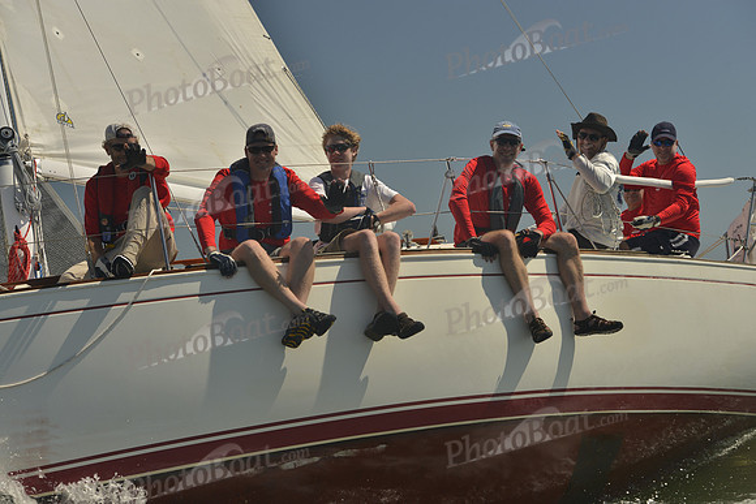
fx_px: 1470
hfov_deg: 28.8
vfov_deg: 19.5
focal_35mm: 70
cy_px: 252
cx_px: 378
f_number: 9
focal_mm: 70
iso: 280
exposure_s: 1/1000
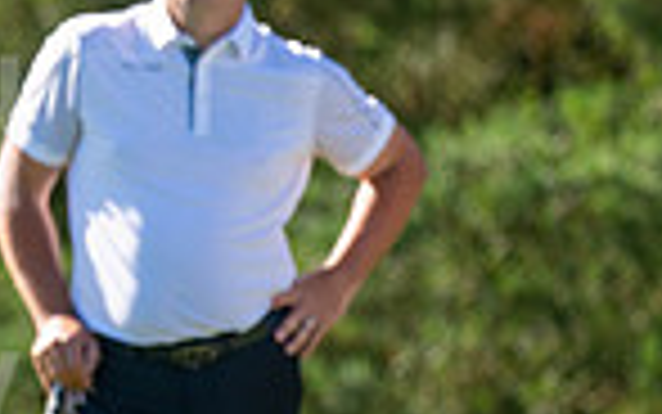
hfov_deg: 1.7
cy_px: 178
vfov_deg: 1.1
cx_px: -554
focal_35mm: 1205
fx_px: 21748
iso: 250
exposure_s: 1/1000
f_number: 4.5
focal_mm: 300
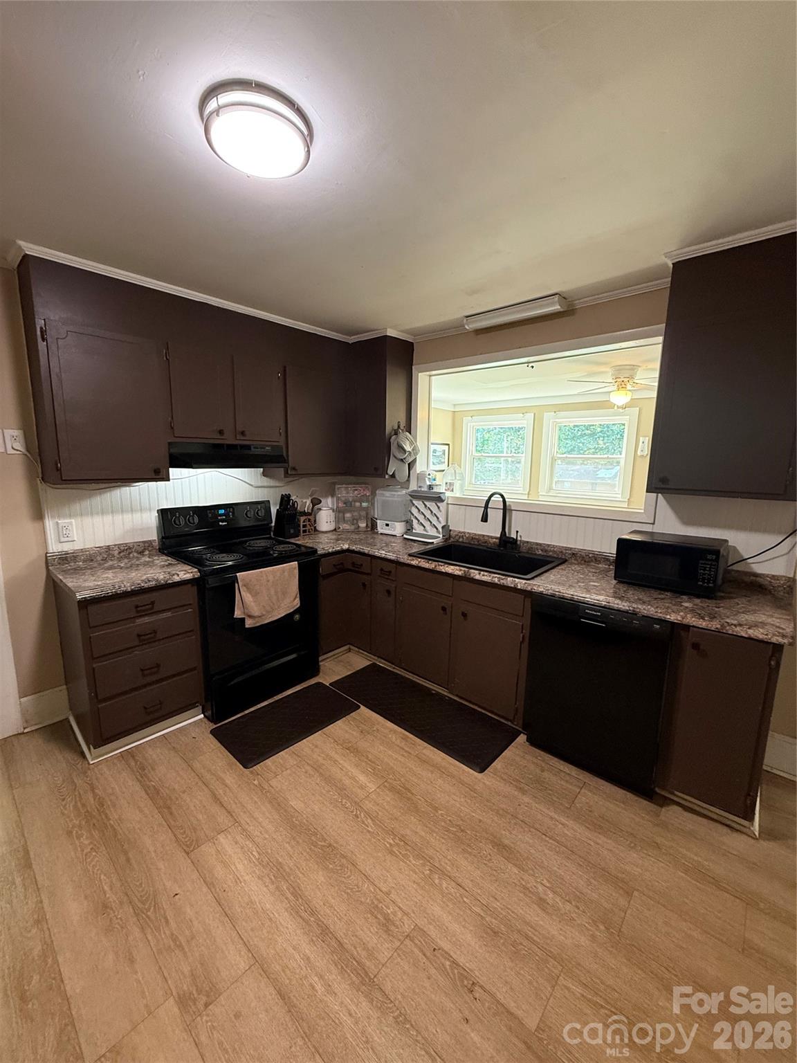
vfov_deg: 102.1
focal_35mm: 14
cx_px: 398
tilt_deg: -9.1
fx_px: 430
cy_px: 532
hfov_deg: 85.7
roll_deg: -1.6
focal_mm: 2.22
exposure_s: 1/60
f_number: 2.2
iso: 320
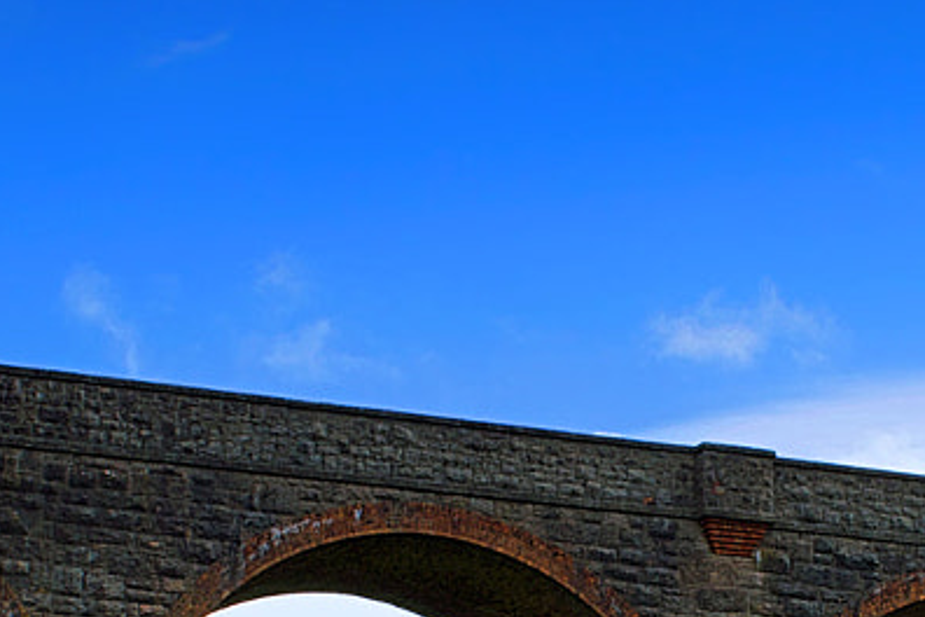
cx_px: 607
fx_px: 2800
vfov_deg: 12.4
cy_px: 638
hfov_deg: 18.7
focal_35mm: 109
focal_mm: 18
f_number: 14
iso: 100
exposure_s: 1/60
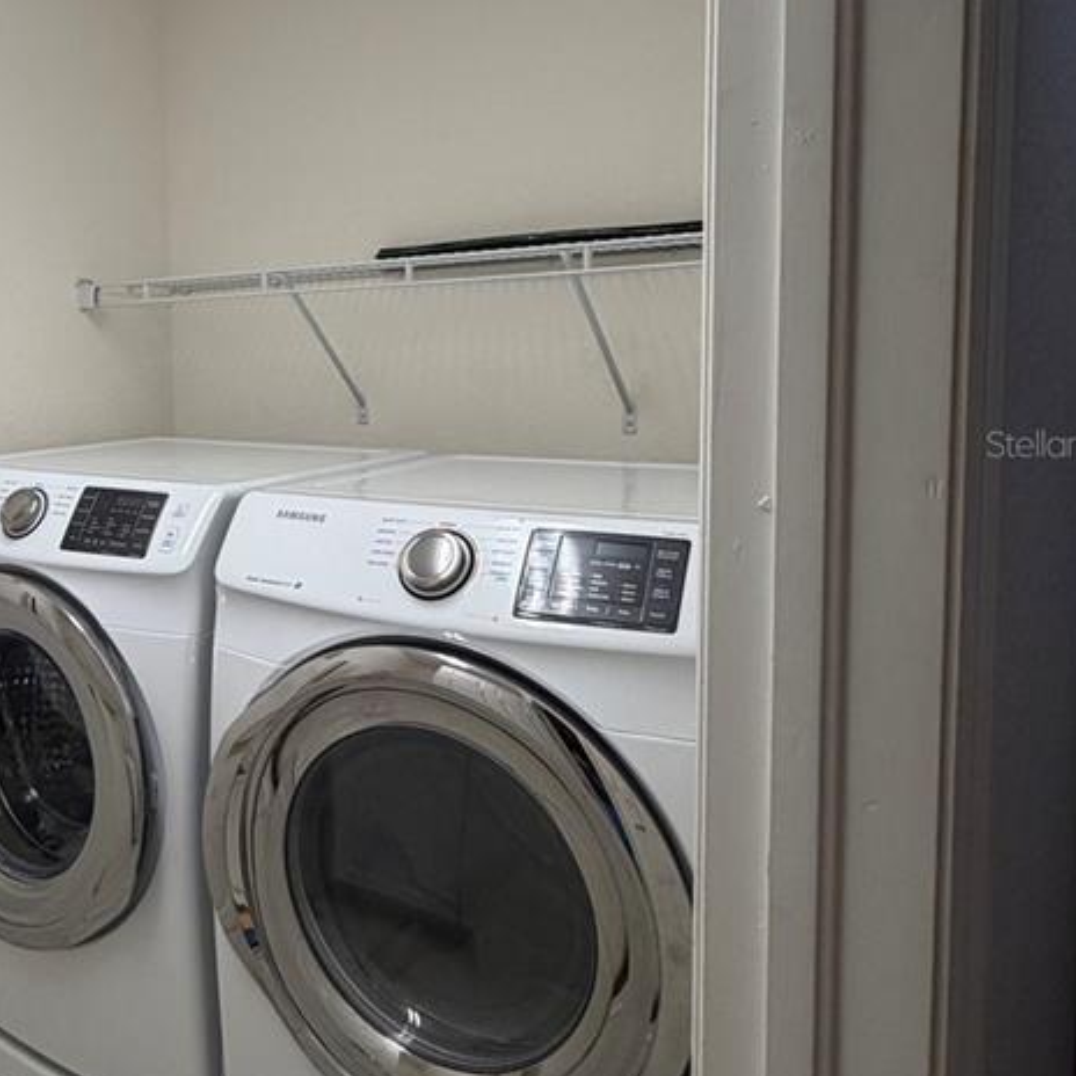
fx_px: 1125
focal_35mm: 32
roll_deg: +1.7
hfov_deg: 46.2
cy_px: 443
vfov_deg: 50.8
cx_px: 107
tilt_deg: -3.5
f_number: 2.2
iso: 125
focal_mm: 2.22
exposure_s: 1/120
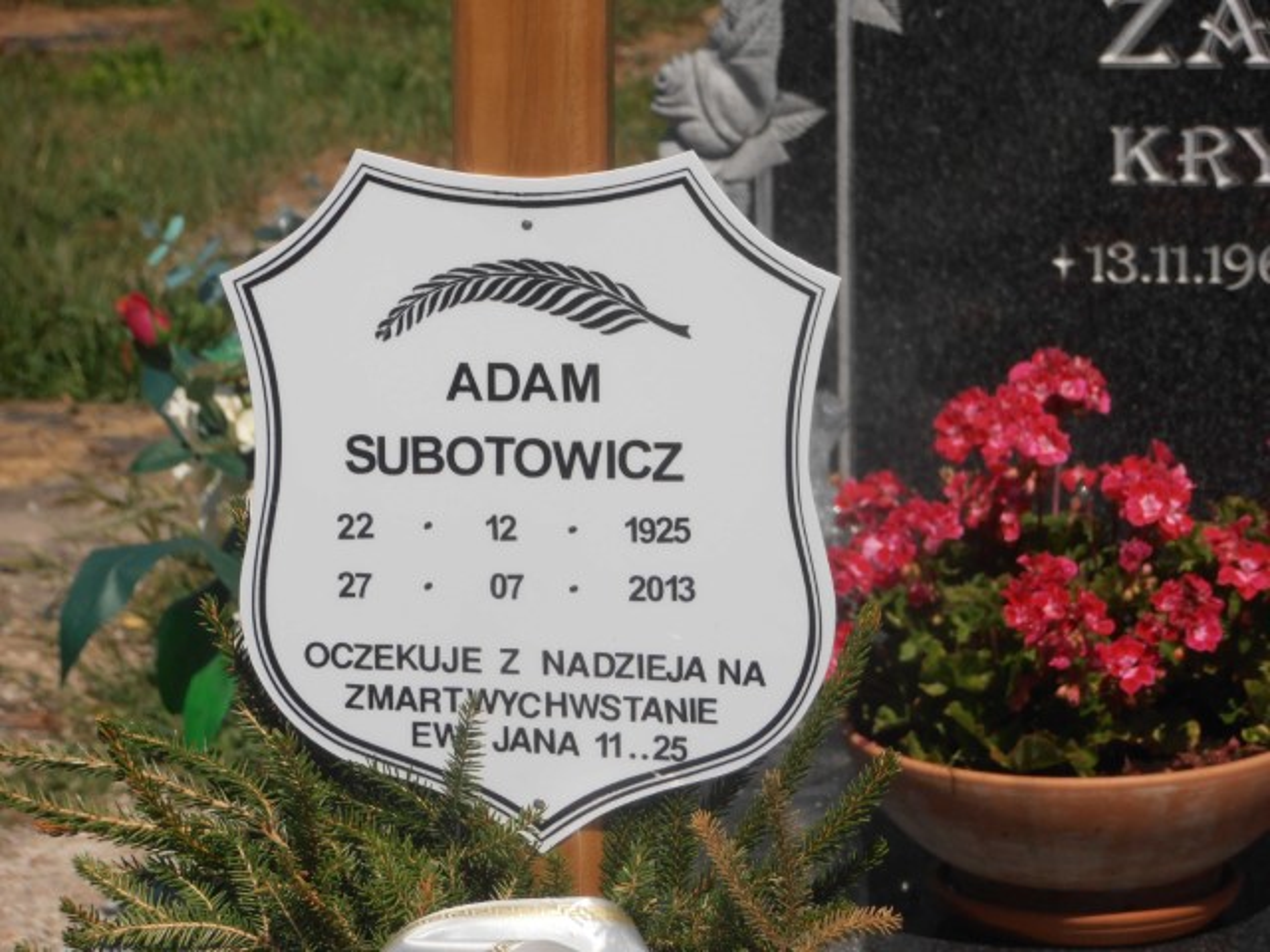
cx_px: 635
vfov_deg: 8.9
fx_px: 6090
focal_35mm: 166
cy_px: 476
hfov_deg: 11.9
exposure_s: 1/1000
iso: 80
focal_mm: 29.44
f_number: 5.9
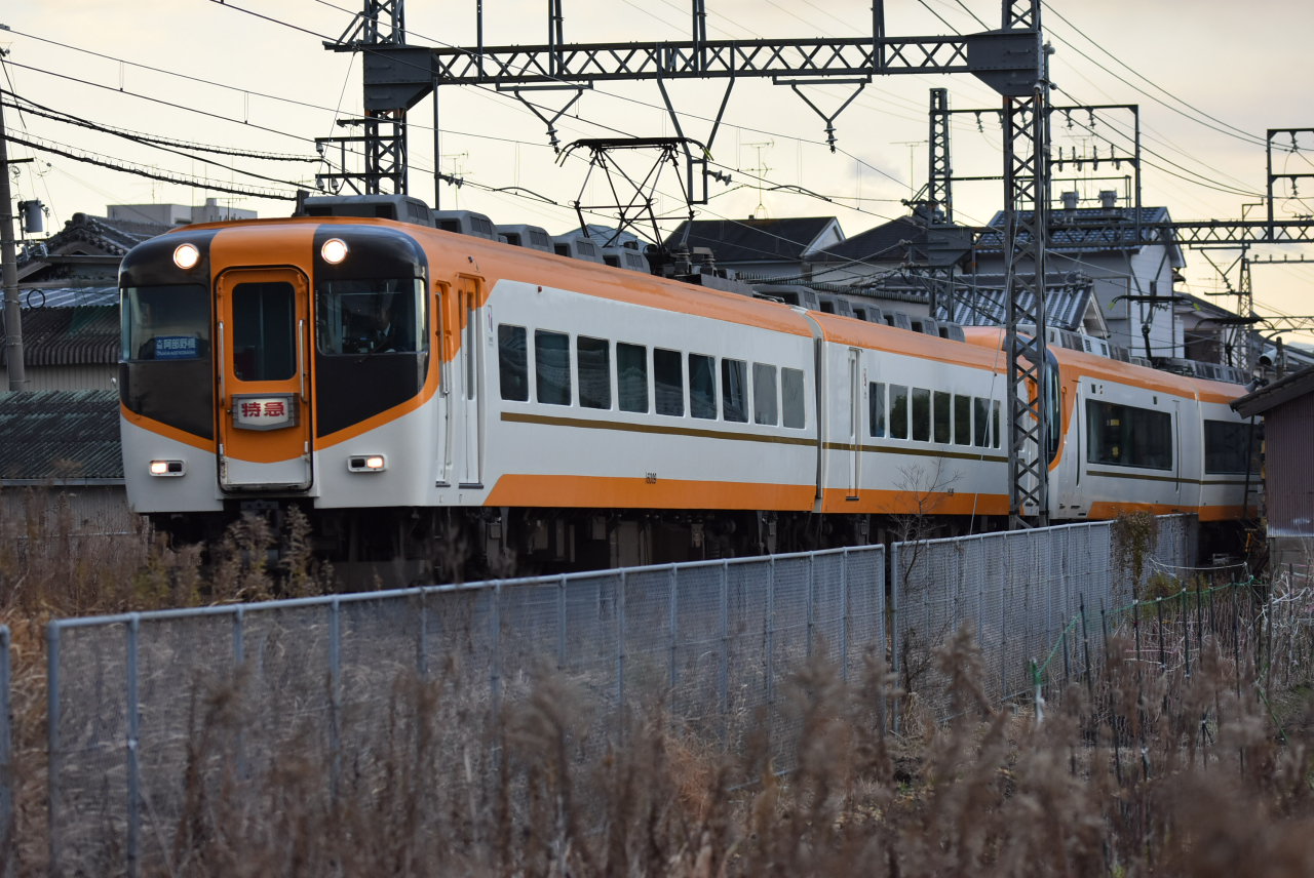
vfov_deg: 8.7
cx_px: 657
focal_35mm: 158
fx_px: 5754
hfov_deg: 13.0
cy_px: 439
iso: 800
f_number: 3.5
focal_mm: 105
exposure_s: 1/1000
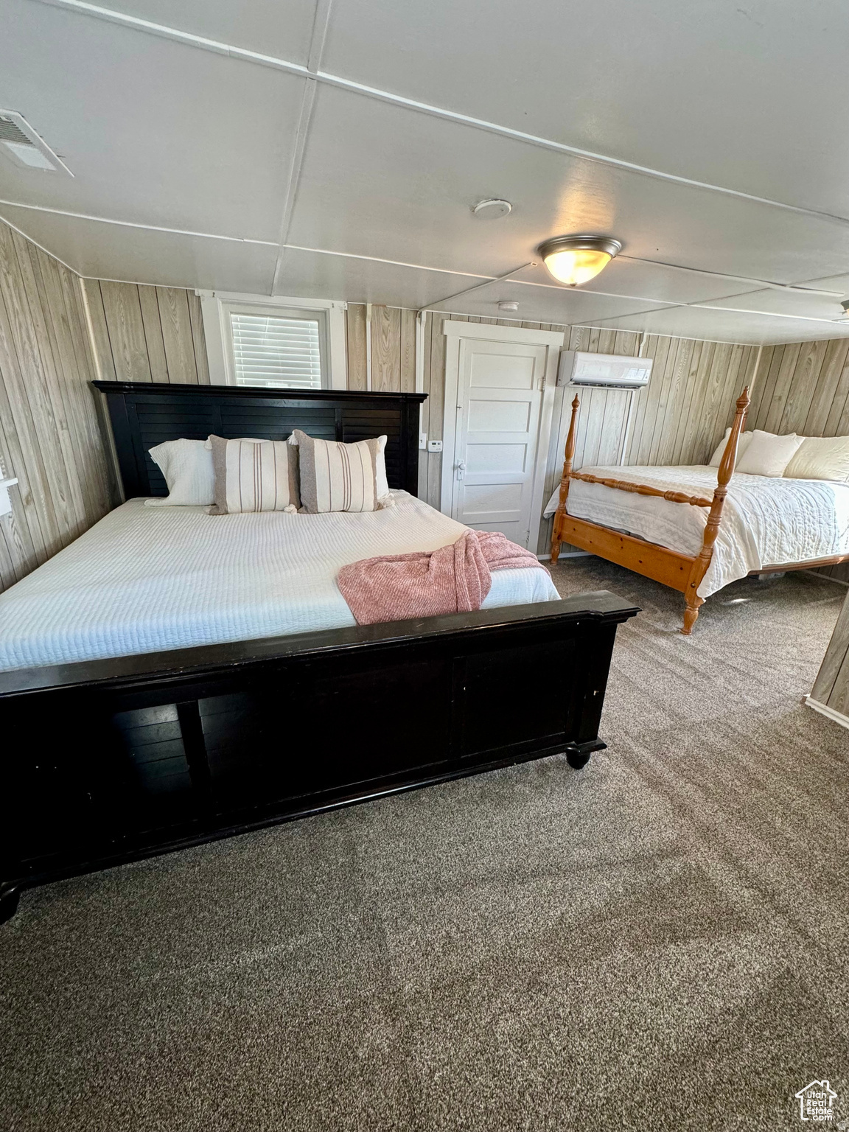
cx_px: 424
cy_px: 566
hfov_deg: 85.7
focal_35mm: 14
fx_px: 458
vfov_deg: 102.1
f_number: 2.2
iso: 250
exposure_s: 1/120
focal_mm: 2.22
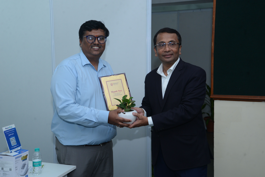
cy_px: 88
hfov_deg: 41.1
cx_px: 132
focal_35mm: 48
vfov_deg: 28.1
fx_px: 353
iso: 1000
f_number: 5.6
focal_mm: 48
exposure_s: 1/125
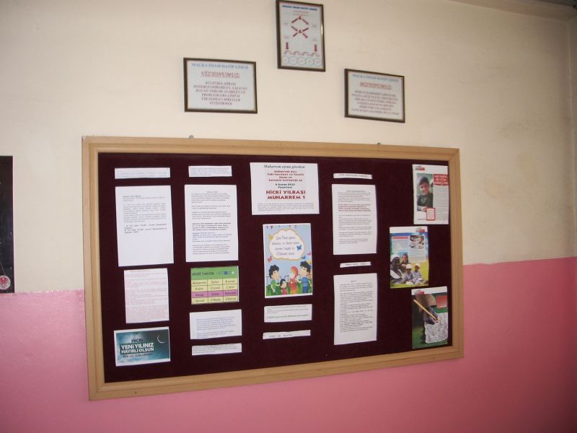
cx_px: 288
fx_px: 583
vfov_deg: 40.7
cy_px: 216
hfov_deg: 52.6
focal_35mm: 35
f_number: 2.6
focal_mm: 5.8
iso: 100
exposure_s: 1/40
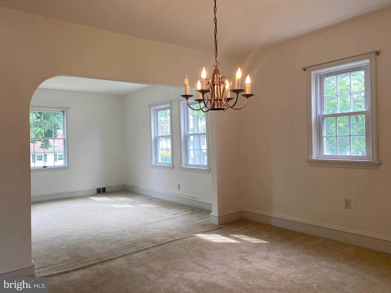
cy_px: 146
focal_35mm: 26
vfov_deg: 53.1
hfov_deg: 67.3
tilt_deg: -1.9
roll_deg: +0.8
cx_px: 196
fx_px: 294
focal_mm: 4.25
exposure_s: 1/120
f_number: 1.8
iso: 40
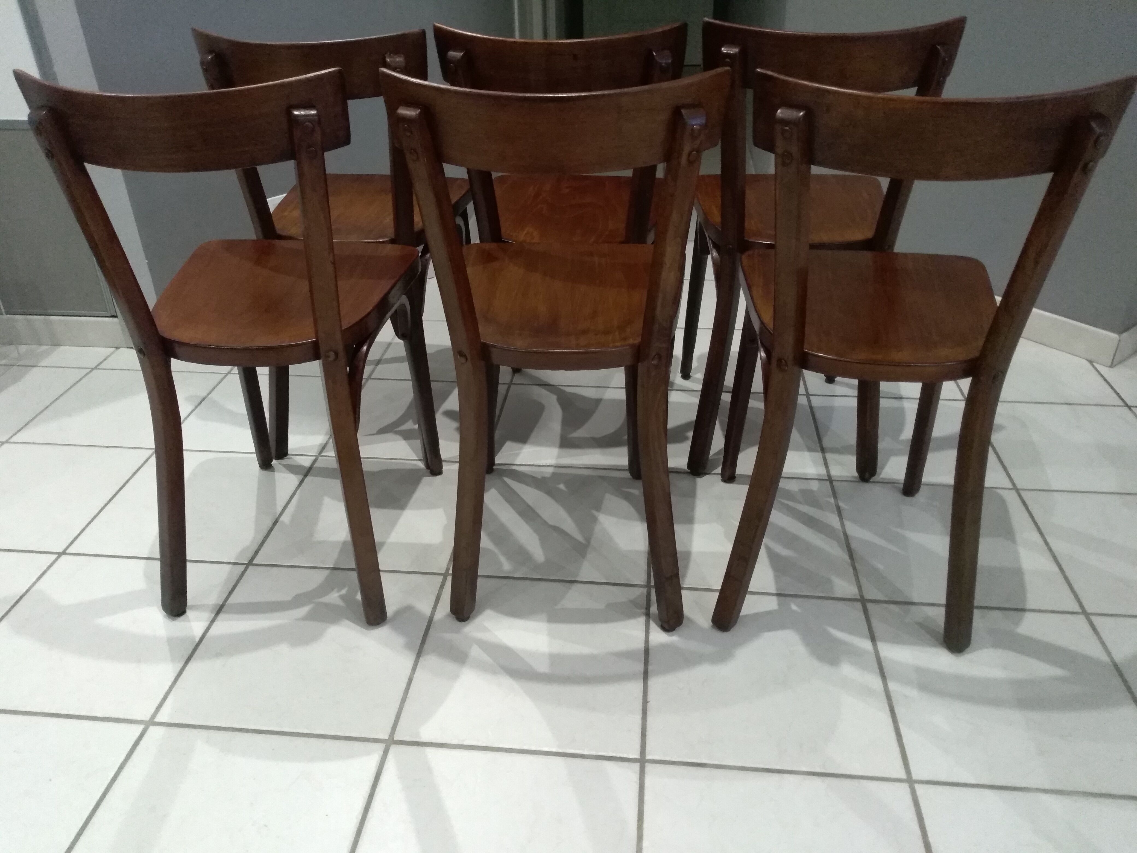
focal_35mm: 26
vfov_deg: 53.1
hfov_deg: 67.3
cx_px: 568
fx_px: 854
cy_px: 426
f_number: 2
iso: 790
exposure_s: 1/25
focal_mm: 3.54
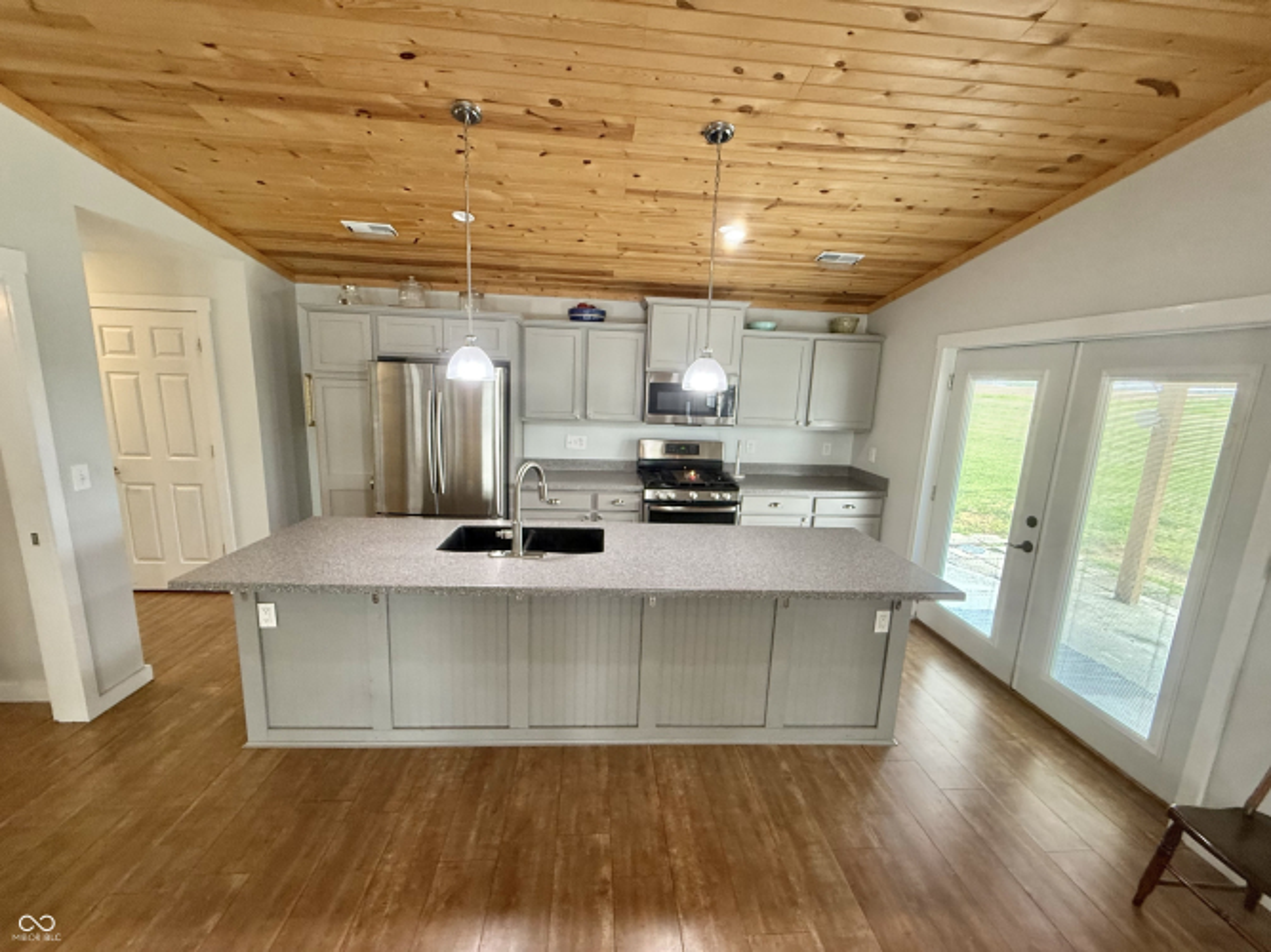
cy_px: 476
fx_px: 514
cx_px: 636
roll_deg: -2.7
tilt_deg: -10.4
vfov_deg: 85.7
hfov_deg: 102.1
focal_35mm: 14
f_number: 2.2
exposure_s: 1/120
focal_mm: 2.22
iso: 200
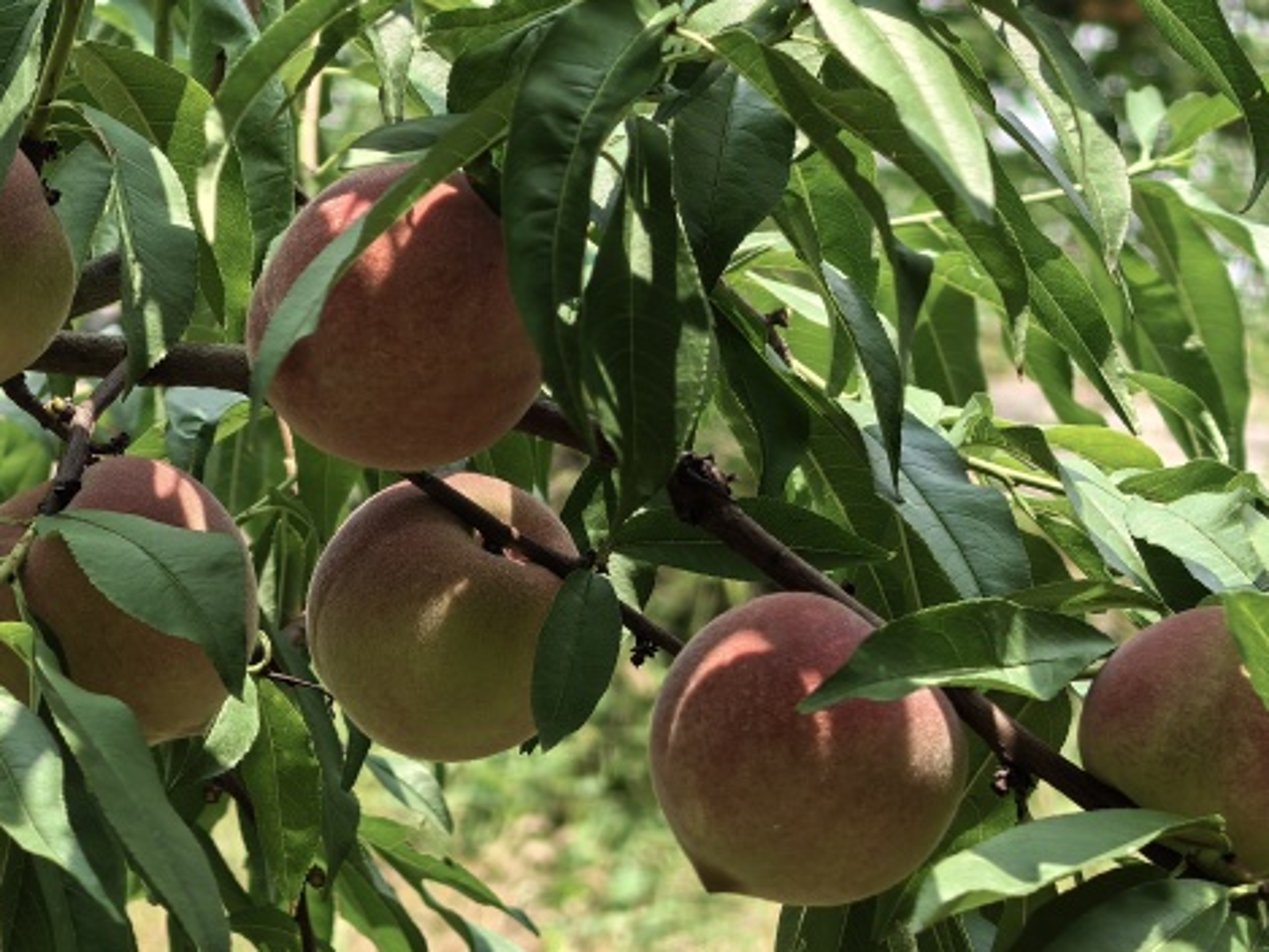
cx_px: 579
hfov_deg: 12.2
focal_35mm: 162
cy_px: 622
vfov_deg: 9.2
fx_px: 5940
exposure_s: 1/766
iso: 50
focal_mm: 15
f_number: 2.1
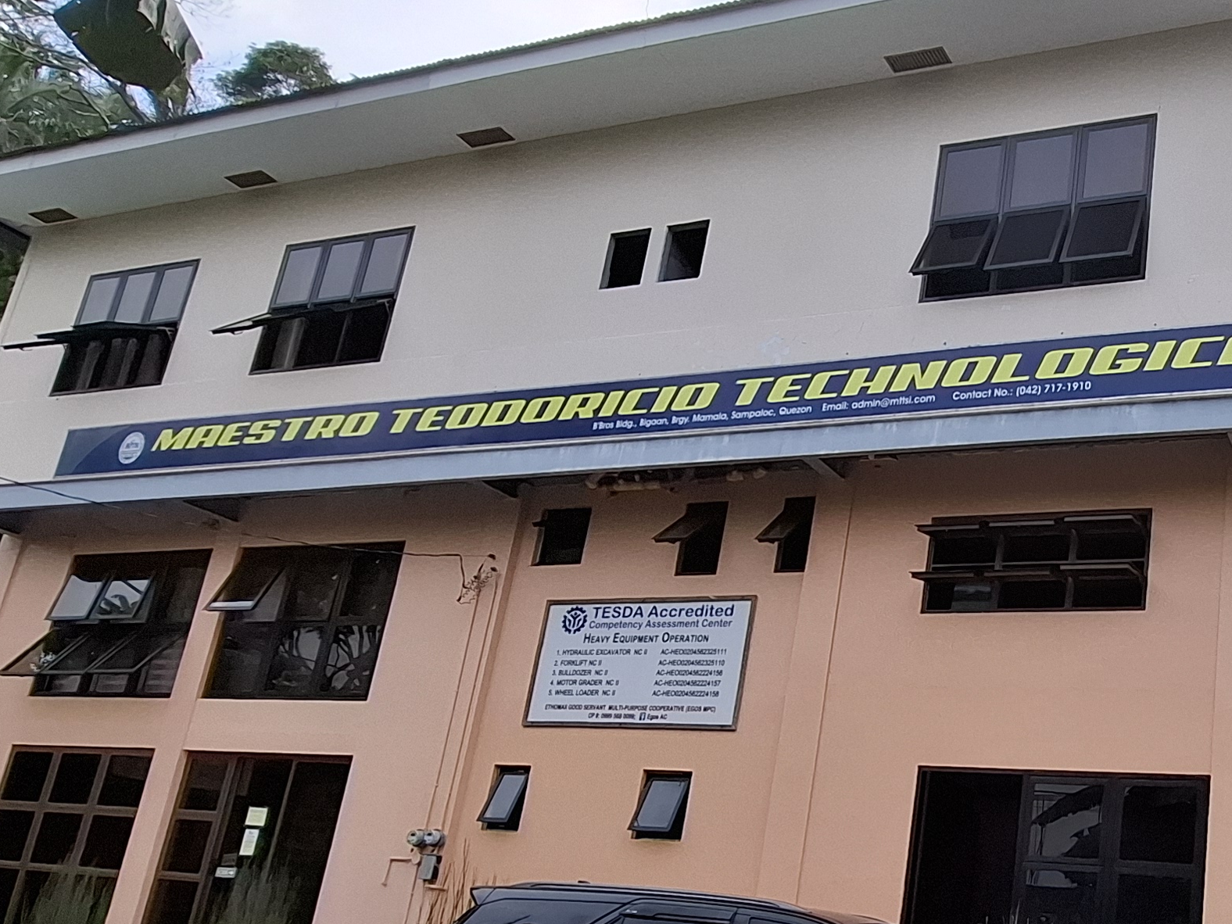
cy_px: 610
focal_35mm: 33
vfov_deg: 42.4
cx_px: 1091
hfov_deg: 49.7
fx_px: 1174
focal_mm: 1.74
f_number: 2.2
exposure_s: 1/663
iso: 40
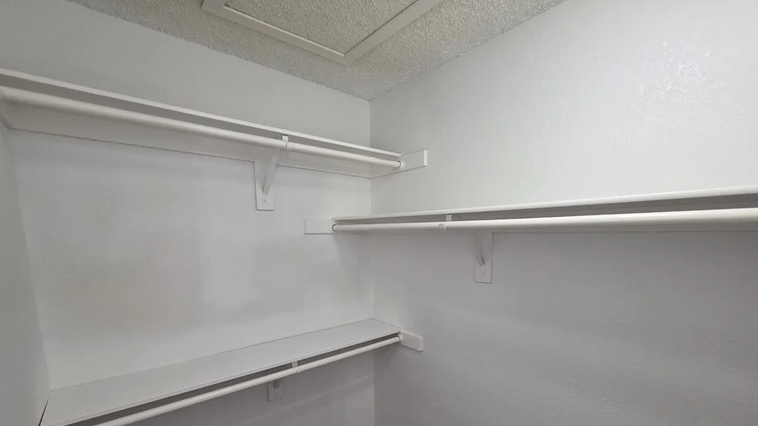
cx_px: 384
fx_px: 301
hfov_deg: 103.0
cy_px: 280
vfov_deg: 68.8
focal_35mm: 15
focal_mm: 2.2
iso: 250
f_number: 1.9
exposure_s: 1/120
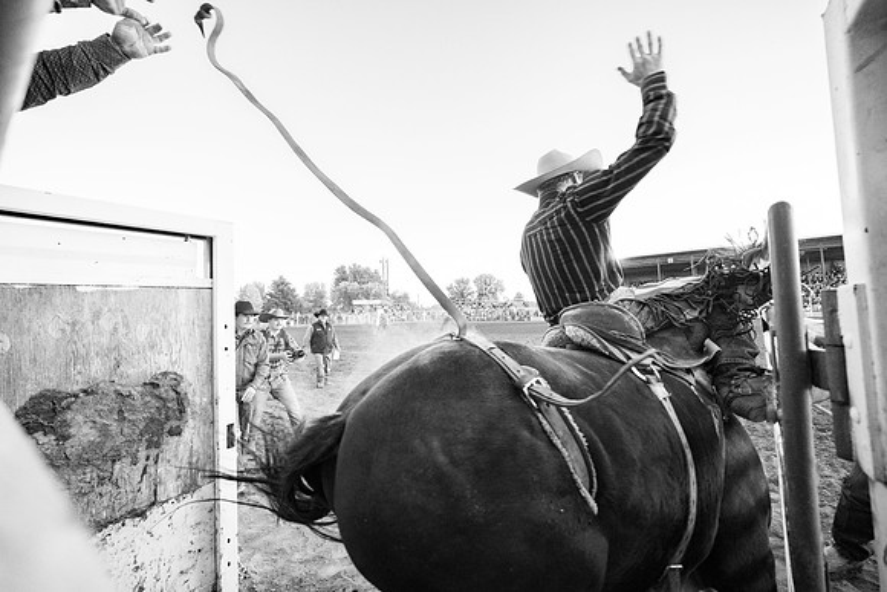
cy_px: 296
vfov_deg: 81.2
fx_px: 345
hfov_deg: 104.2
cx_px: 444
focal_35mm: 14
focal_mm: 14
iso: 4000
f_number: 4
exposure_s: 1/500
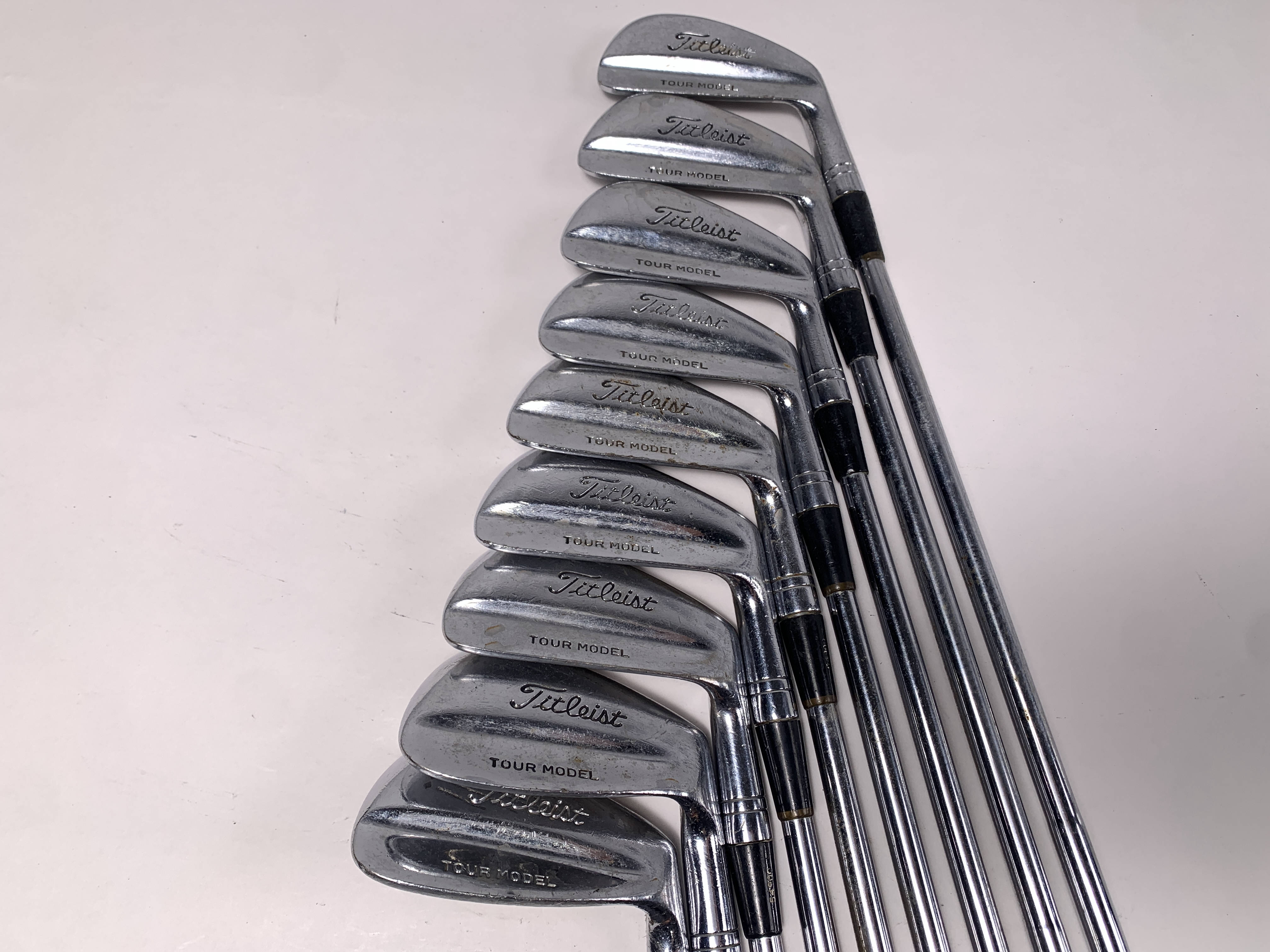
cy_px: 476
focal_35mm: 26
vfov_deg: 53.1
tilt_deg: -69.7
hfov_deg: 67.3
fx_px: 954
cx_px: 635
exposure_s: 1/218
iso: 25
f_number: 1.8
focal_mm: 4.25
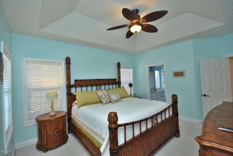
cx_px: 116
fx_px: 97
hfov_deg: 100.3
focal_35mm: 15
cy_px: 78
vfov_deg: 77.5
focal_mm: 10
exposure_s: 1/30
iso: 400
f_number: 8
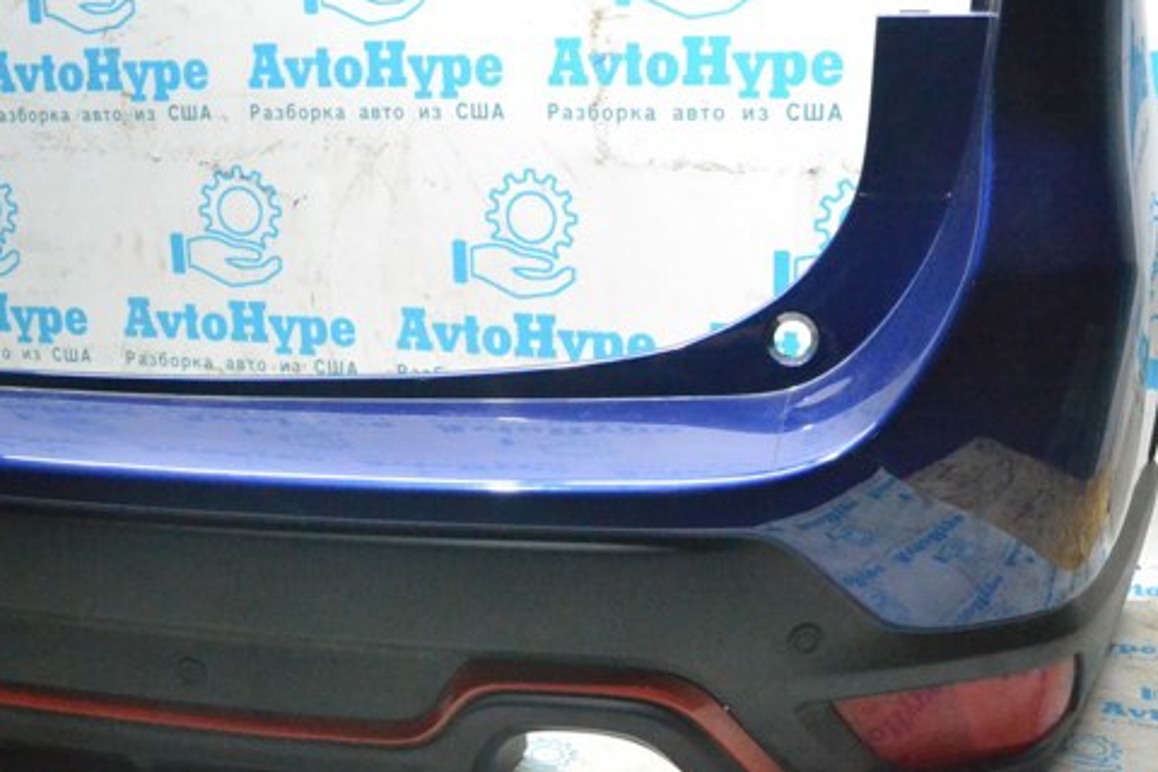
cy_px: 357
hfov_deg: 44.5
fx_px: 1415
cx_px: 533
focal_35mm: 44
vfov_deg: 30.5
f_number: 9
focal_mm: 22
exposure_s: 1/160
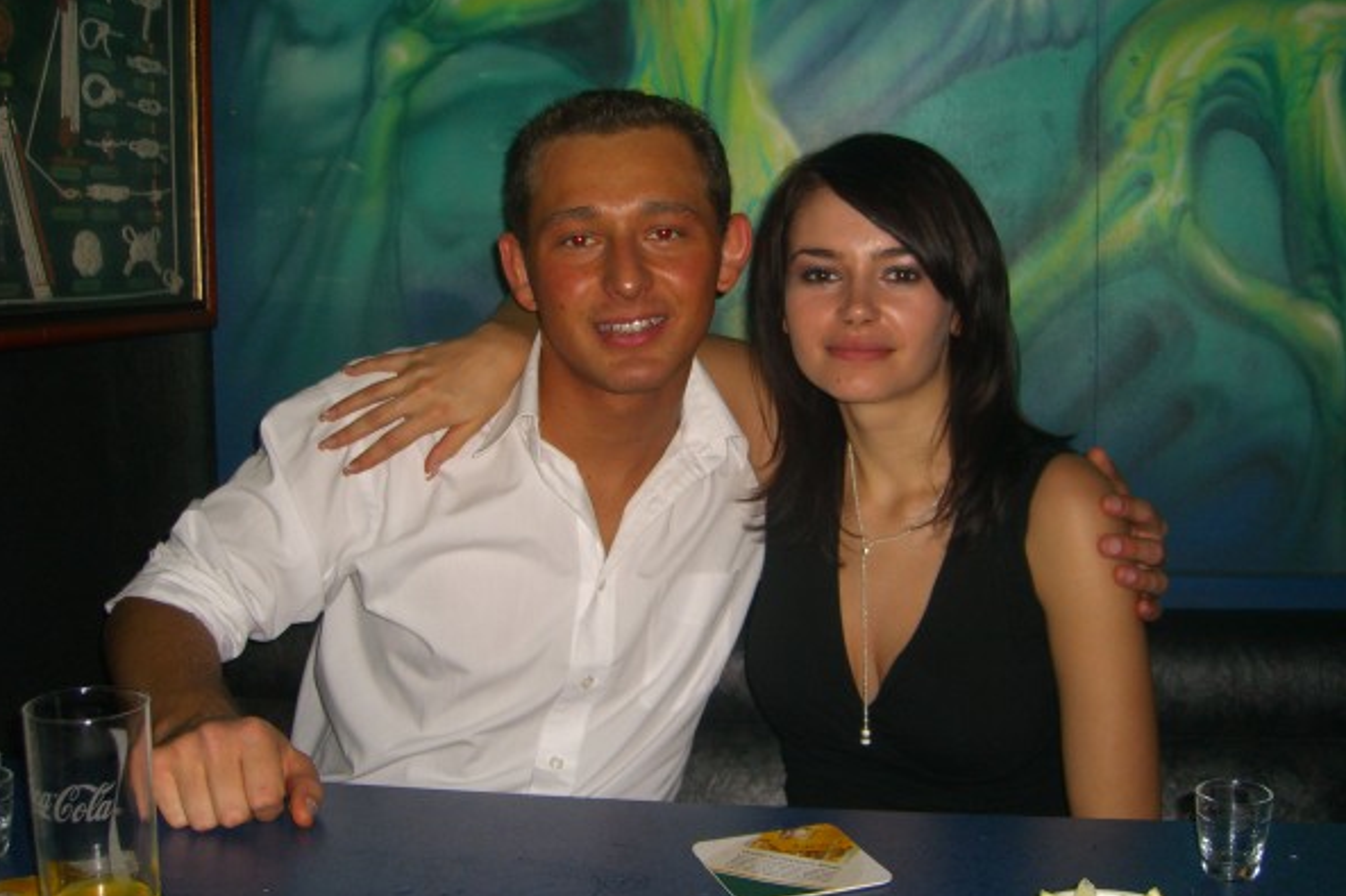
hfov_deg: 48.5
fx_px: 1495
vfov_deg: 33.3
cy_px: 390
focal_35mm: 40
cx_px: 670
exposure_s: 1/60
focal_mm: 7.9
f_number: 2.8
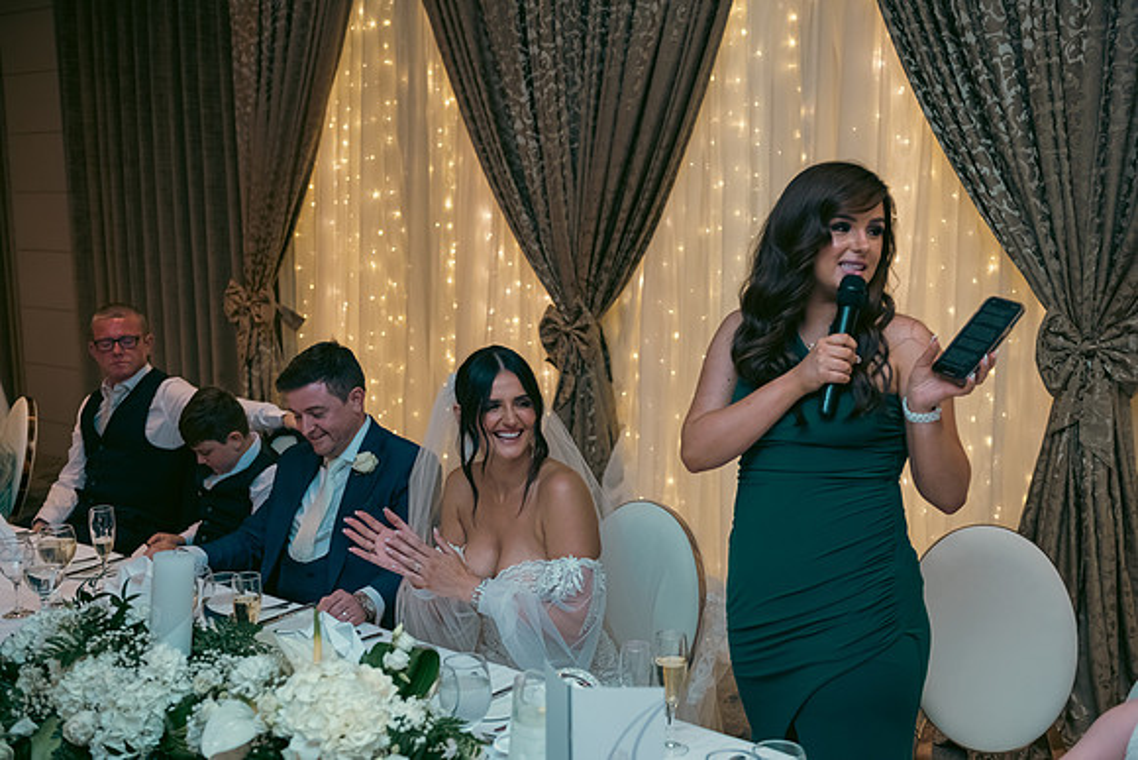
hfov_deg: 44.5
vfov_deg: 30.5
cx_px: 569
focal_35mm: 44
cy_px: 380
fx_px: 1391
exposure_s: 1/160
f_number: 3.5
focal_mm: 44
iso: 800
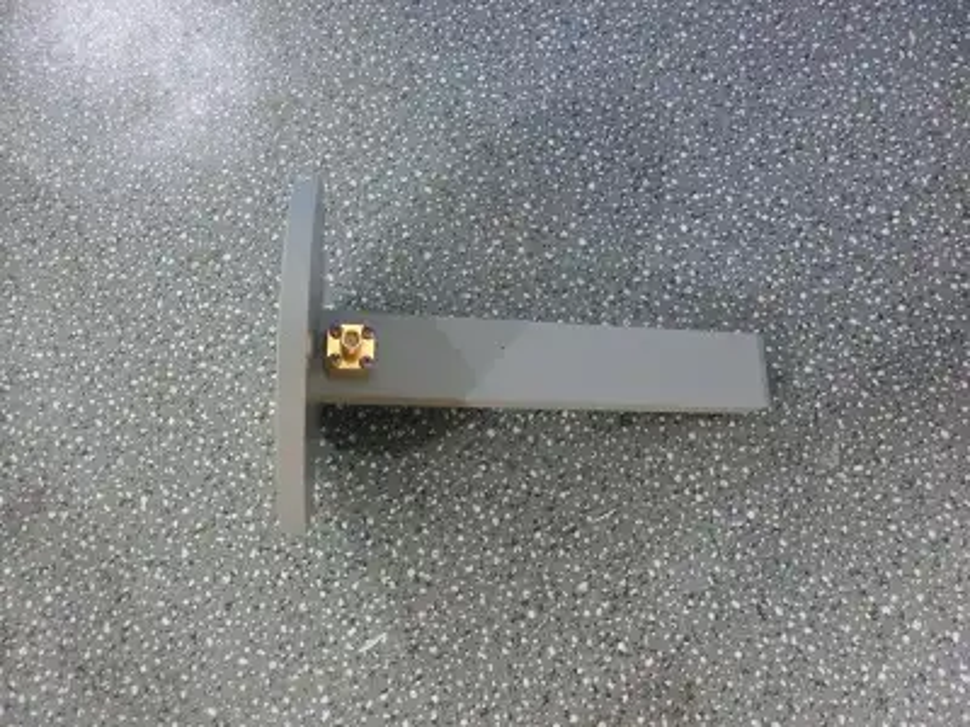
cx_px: 485
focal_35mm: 24
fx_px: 673
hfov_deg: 71.6
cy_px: 364
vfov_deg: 56.8
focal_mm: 4.24
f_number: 3
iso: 800
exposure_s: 1/50
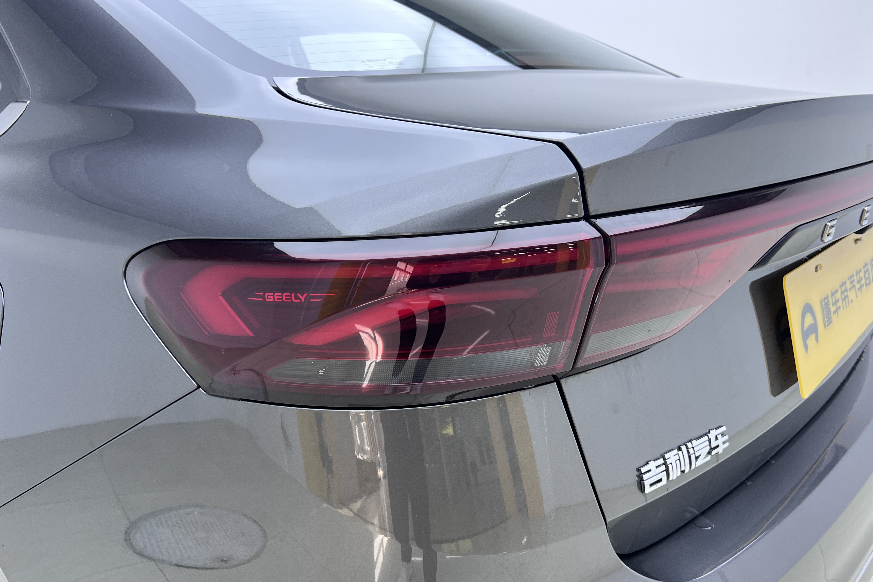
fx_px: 679
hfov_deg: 65.5
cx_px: 434
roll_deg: +1.8
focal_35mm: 28
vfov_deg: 46.3
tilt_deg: -18.8
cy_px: 323
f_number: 1.5
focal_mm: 5.7
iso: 64
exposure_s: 1/100
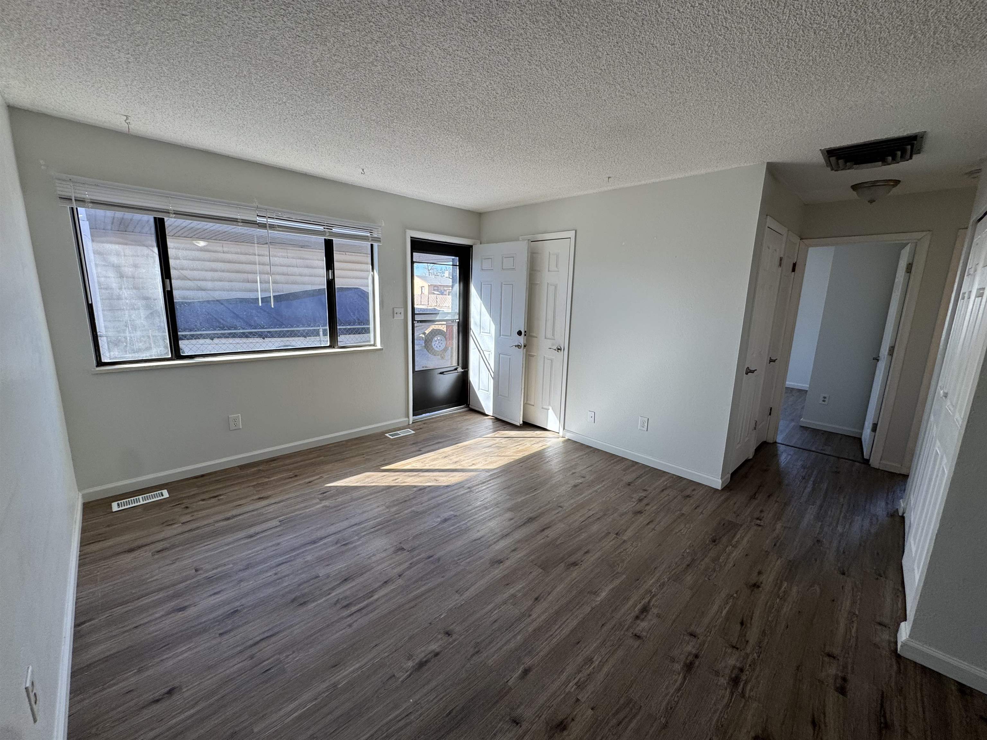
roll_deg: -1.4
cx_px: 494
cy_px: 370
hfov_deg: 102.1
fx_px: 399
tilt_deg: -11.0
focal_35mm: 14
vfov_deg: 85.7
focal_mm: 2.22
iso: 40
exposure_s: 1/179
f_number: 2.2
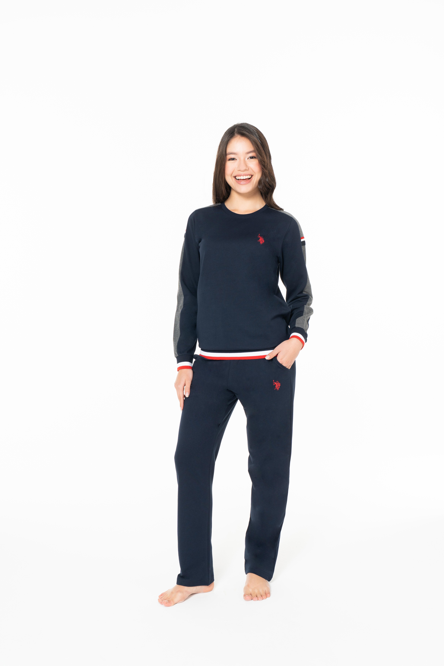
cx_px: 222
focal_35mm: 41
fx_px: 758
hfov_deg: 32.6
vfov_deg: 47.4
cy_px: 333
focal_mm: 41
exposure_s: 1/160
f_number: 8
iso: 200
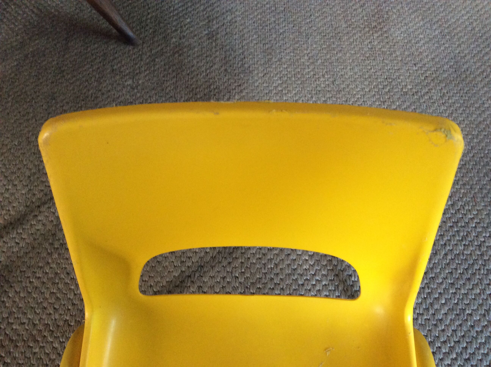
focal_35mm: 32
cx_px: 246
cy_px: 184
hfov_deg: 56.9
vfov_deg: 44.1
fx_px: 453
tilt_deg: -63.1
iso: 200
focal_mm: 3.3
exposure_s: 1/25
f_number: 2.4
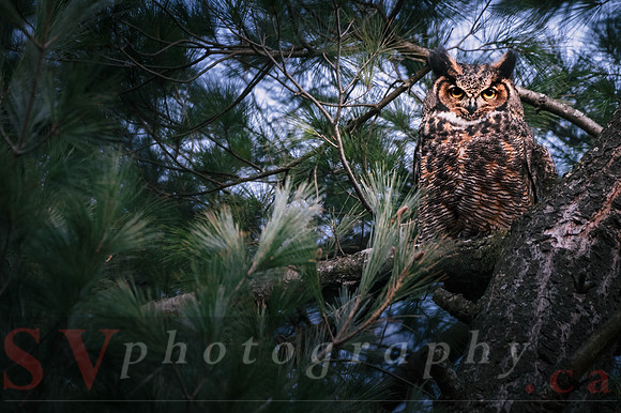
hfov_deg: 2.0
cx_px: 196
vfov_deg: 1.3
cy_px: 206
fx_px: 17702
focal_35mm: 1027
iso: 800
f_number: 5.6
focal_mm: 500
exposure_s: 1/20
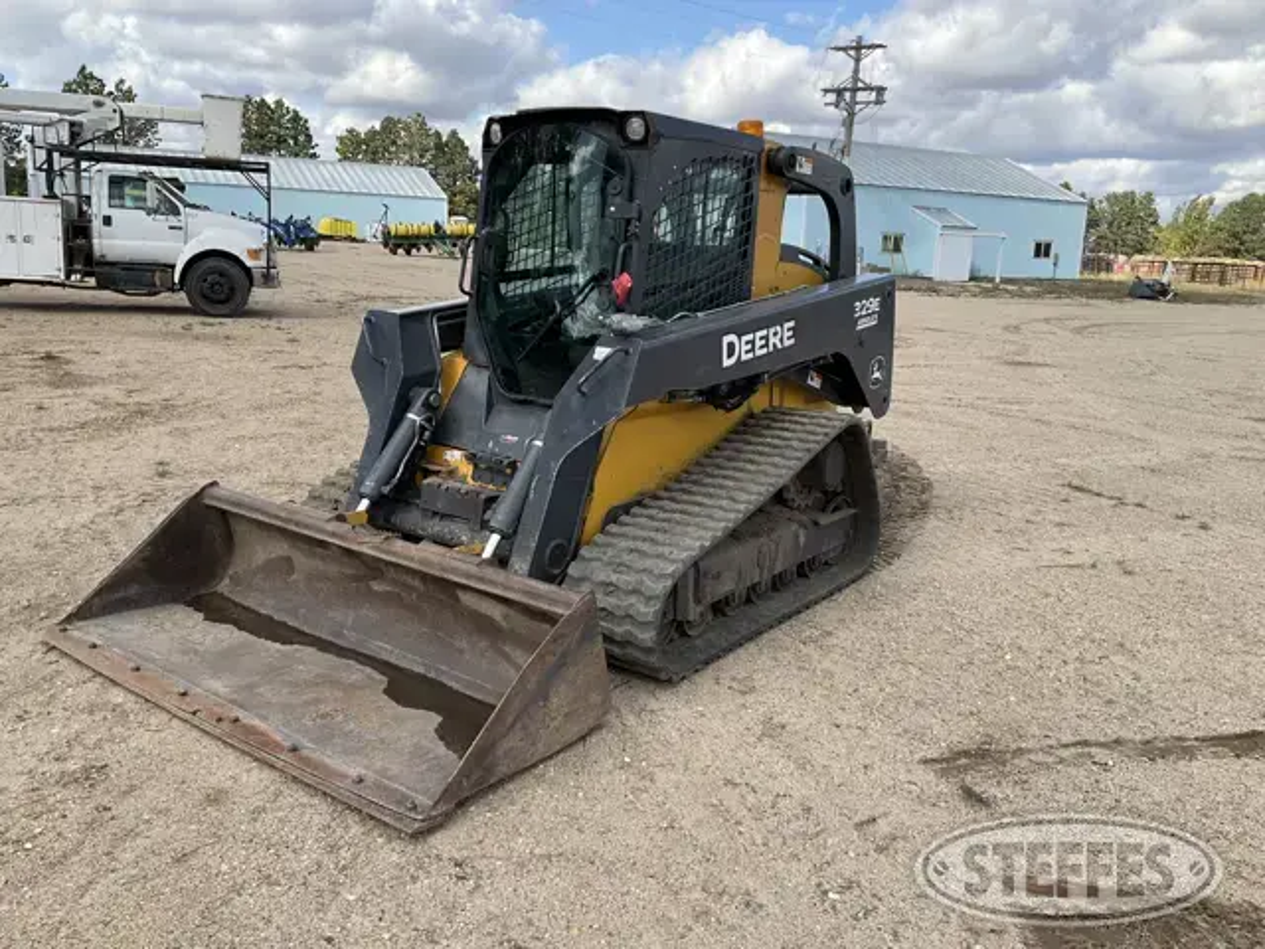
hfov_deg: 61.7
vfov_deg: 48.2
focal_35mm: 29
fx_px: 1060
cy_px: 474
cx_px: 632
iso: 25
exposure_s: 1/978
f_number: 1.8
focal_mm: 3
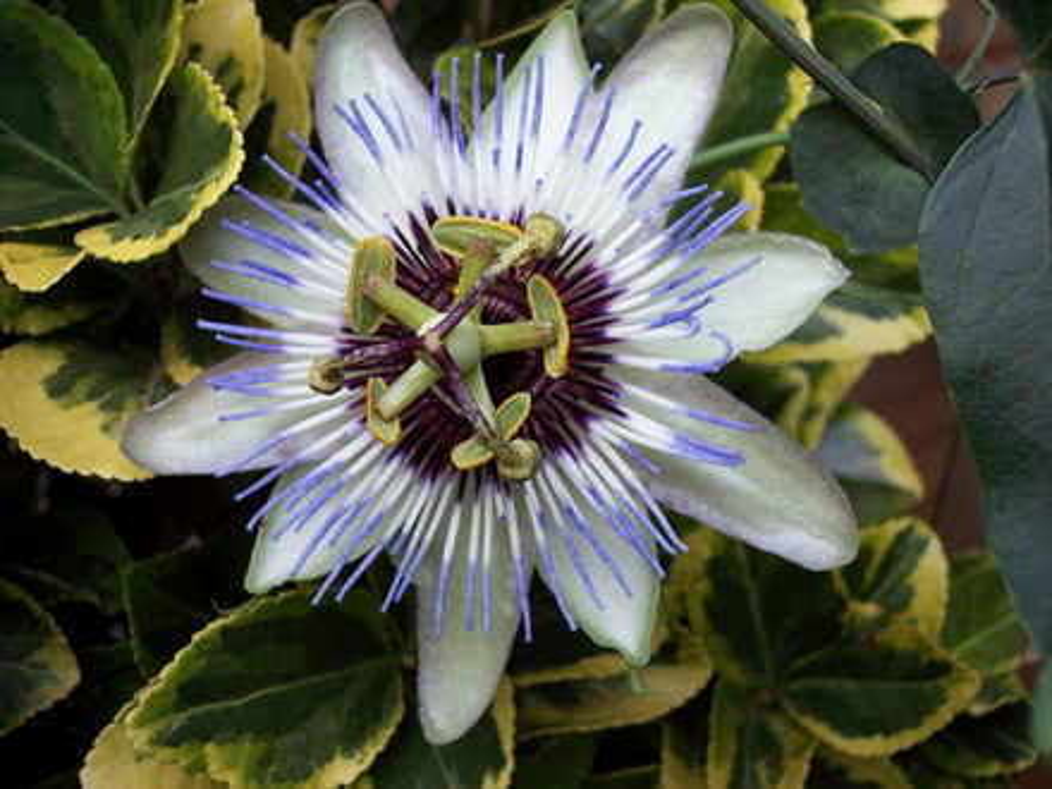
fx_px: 1185
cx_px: 526
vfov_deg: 36.8
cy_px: 394
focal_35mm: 39
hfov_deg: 47.9
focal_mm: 8
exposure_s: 1/125
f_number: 3.4
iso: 100
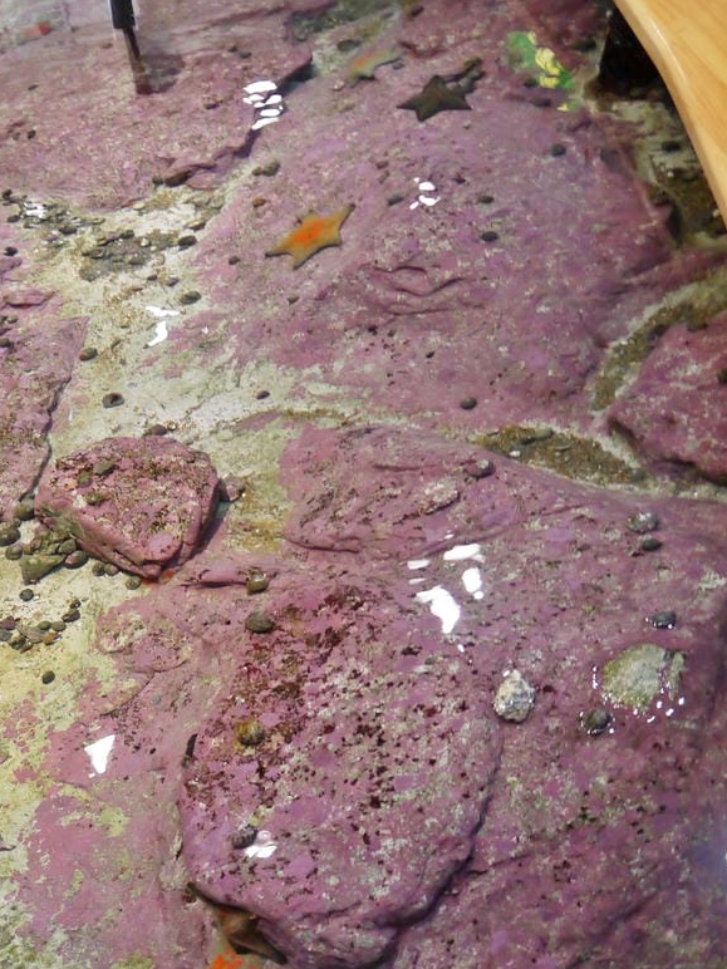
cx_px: 73
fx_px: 1624
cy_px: 861
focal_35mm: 58
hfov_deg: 24.5
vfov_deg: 31.7
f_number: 3.5
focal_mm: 14
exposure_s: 1/60
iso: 640
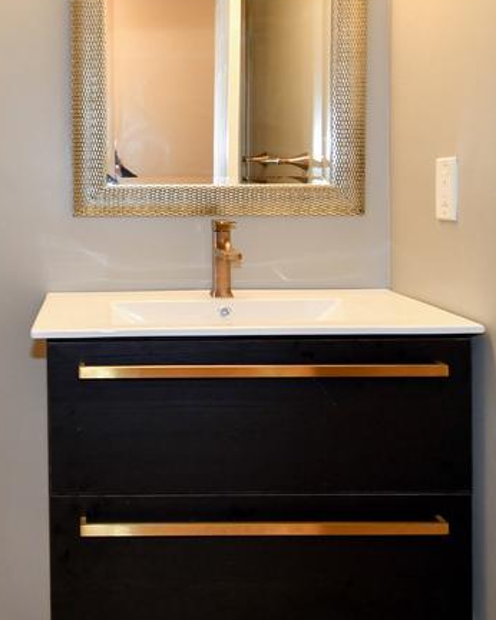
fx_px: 735
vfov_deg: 45.3
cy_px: 218
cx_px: 120
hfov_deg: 36.4
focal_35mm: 40
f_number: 4
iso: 500
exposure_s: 1/60
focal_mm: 12
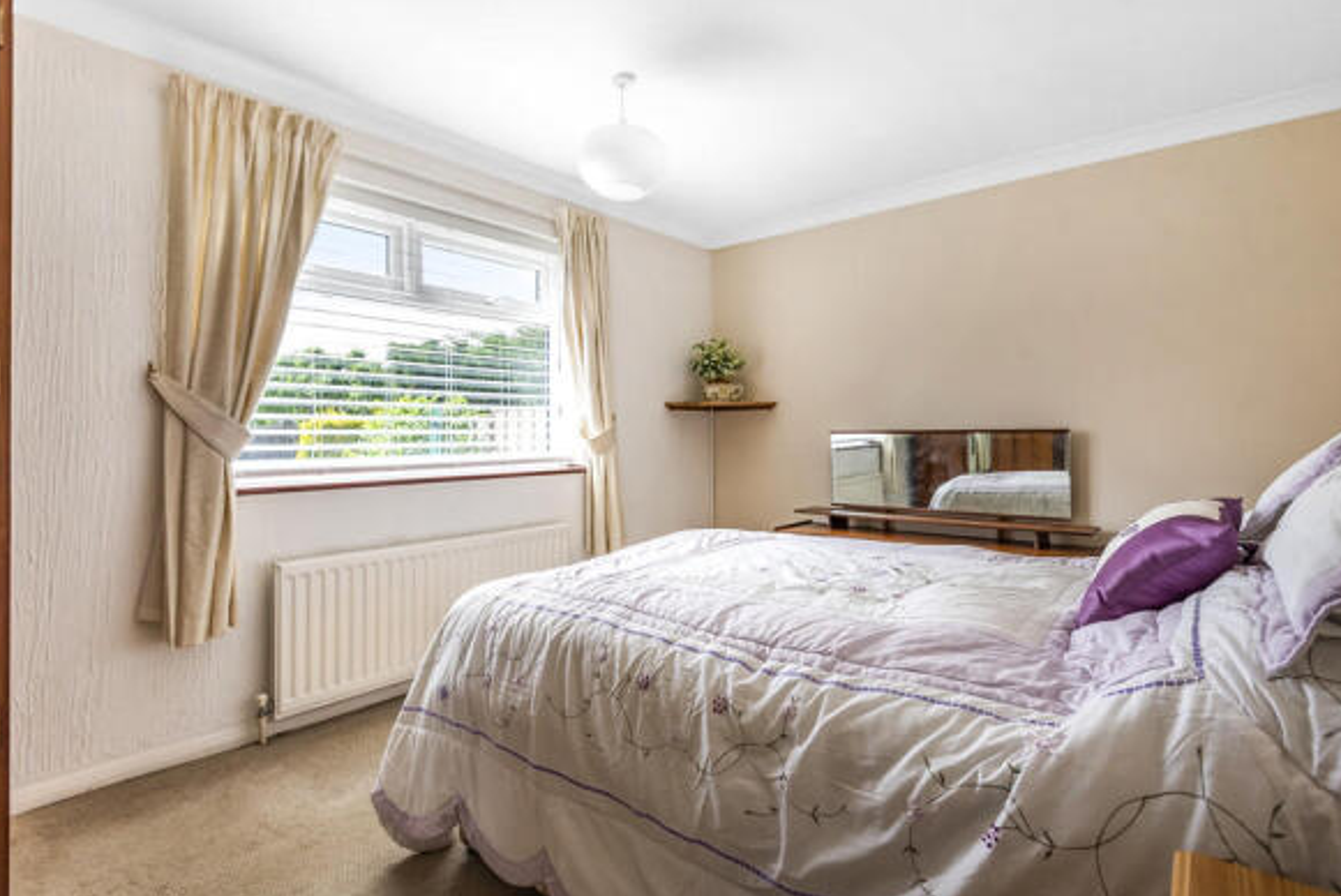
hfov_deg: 90.0
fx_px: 671
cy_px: 445
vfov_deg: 67.4
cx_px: 681
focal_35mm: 18
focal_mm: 16
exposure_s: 1/160
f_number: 8
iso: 250
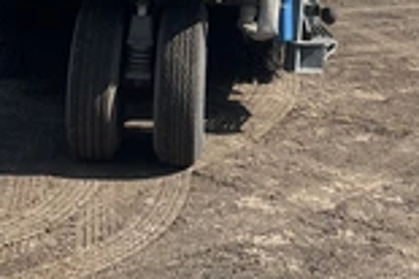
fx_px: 907
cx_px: 189
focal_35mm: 78
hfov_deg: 26.0
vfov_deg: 16.3
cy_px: -106
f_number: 1.8
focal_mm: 3
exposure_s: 1/1786
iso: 25
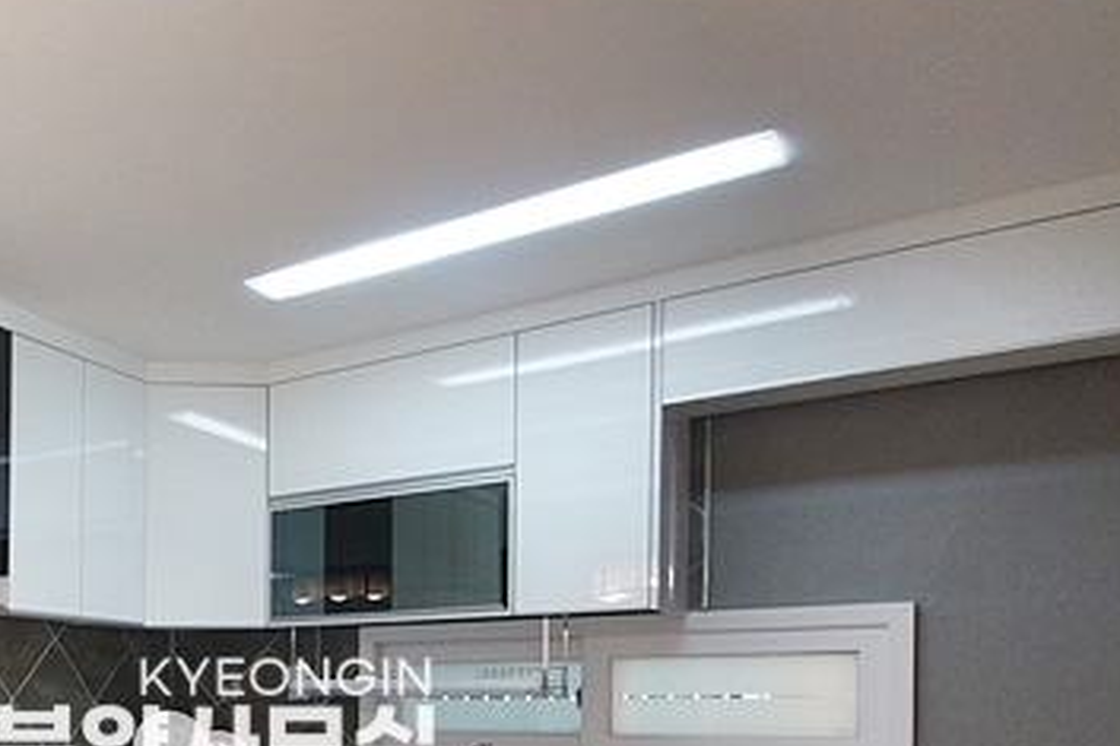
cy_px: 698
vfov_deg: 36.0
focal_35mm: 34
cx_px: 41
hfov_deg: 47.8
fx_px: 1057
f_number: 9
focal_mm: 10
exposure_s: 1/30
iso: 800
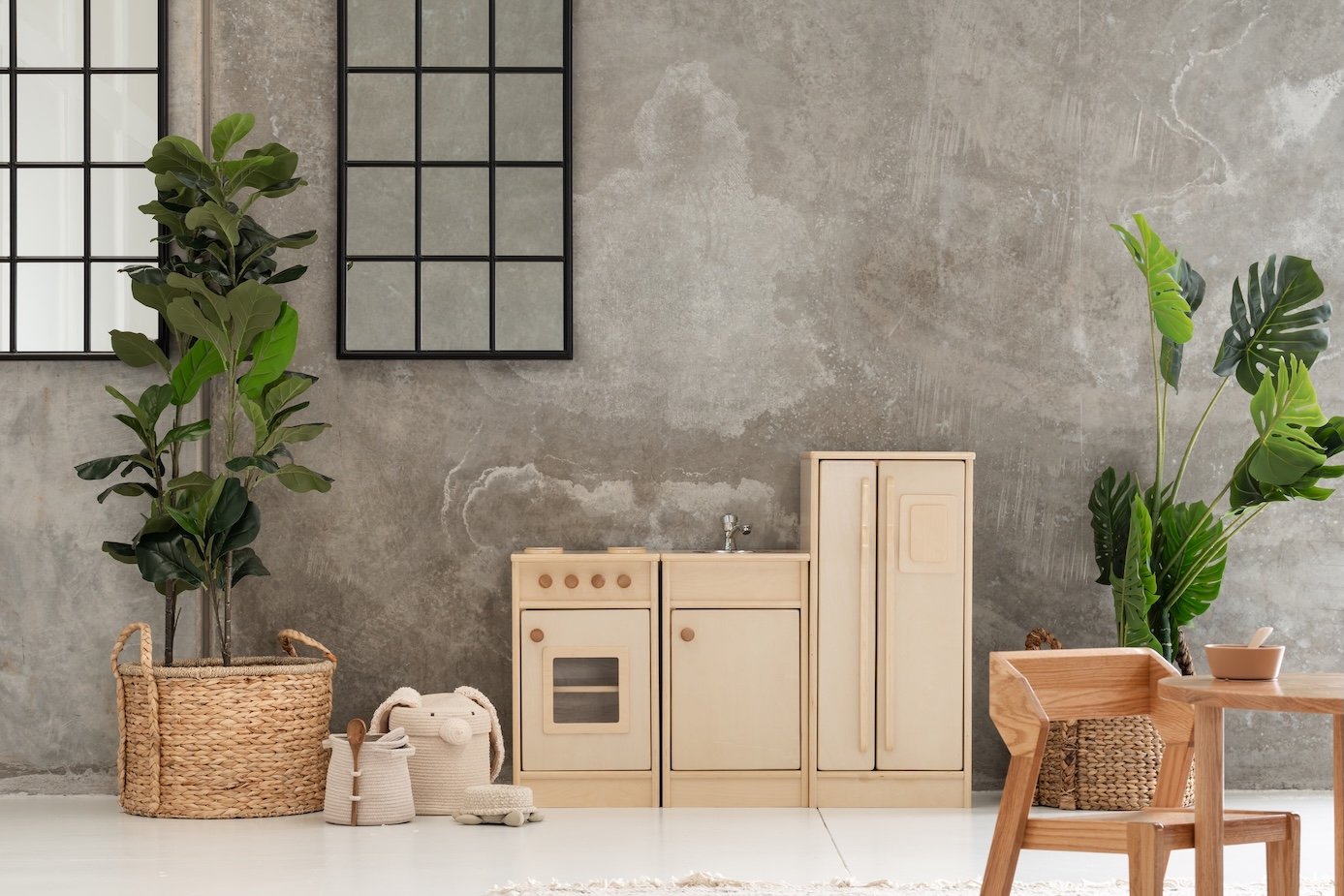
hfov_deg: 23.9
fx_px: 3173
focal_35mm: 85
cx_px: 672
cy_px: 448
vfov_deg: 16.1
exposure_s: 1/40
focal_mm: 85
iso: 640
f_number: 11
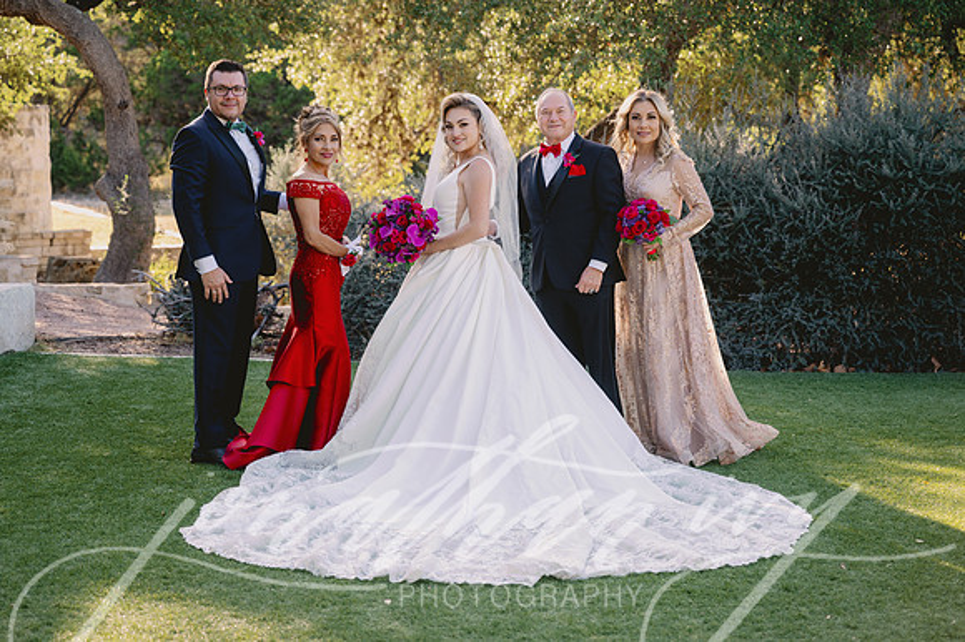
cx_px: 482
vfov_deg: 18.4
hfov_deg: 27.3
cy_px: 335
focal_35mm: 74
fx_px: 1985
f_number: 3.5
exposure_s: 1/125
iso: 100
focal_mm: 70
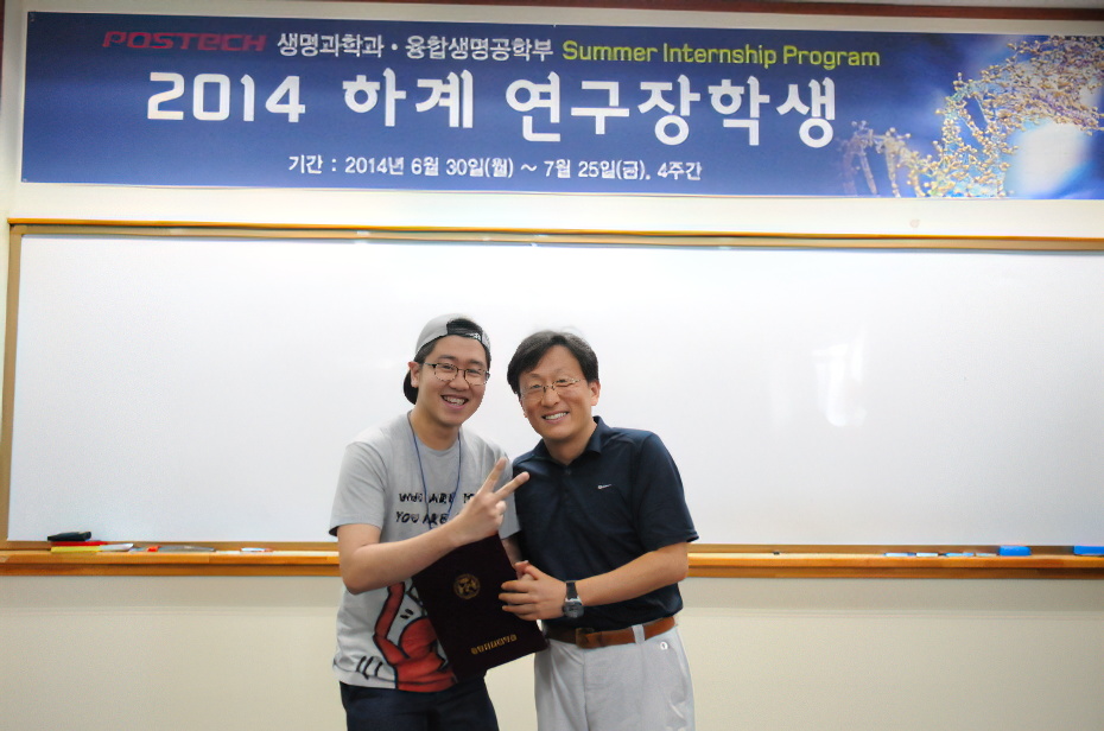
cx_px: 552
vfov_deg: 38.2
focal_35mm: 34
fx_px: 1056
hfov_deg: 55.2
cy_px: 366
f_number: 2.8
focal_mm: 23
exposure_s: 1/320
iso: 3200
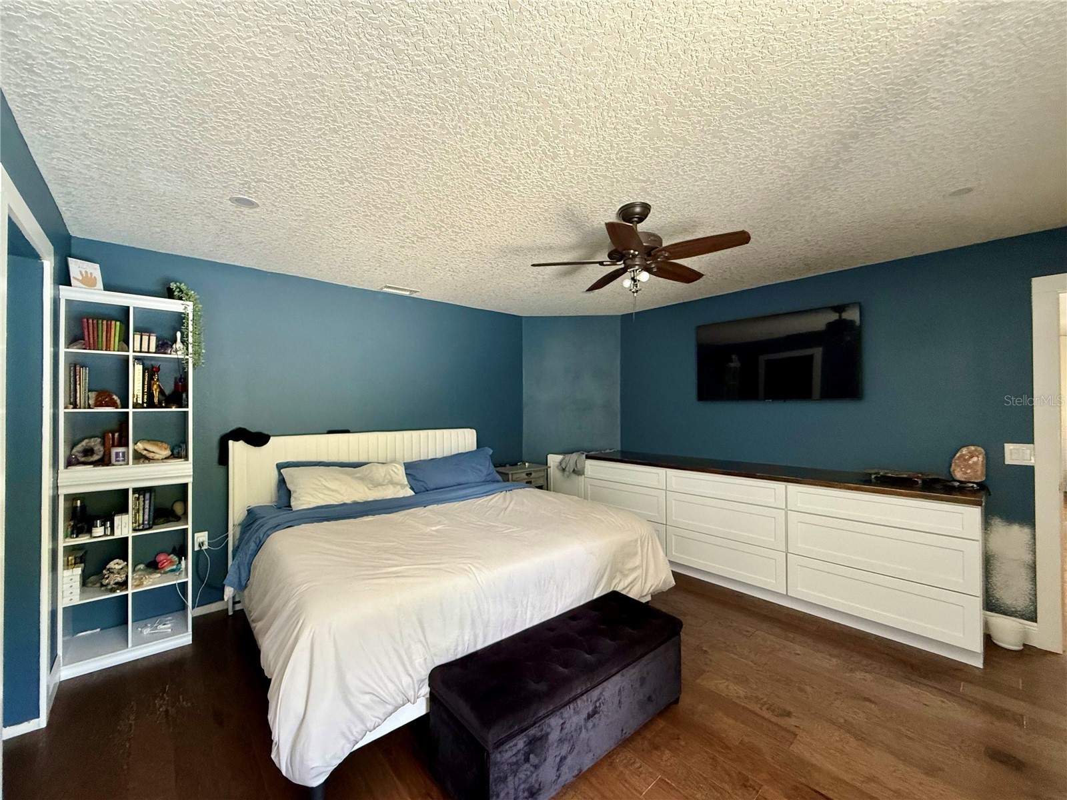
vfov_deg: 85.7
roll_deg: -0.2
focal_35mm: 14
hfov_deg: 102.1
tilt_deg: +0.6
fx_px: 432
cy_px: 400
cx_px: 534
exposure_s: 1/99
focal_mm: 2.22
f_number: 2.2
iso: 320
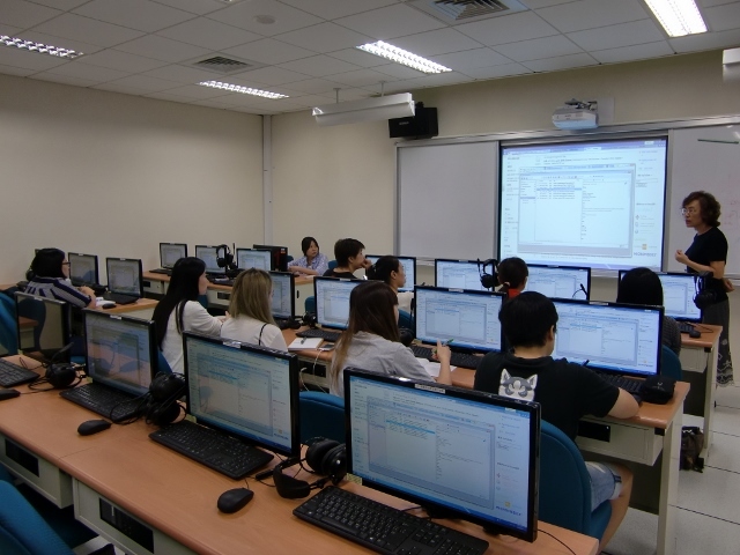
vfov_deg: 49.7
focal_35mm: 28
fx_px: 599
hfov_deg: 63.4
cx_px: 370
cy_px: 278
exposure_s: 1/60
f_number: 2.6
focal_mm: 4.9
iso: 80
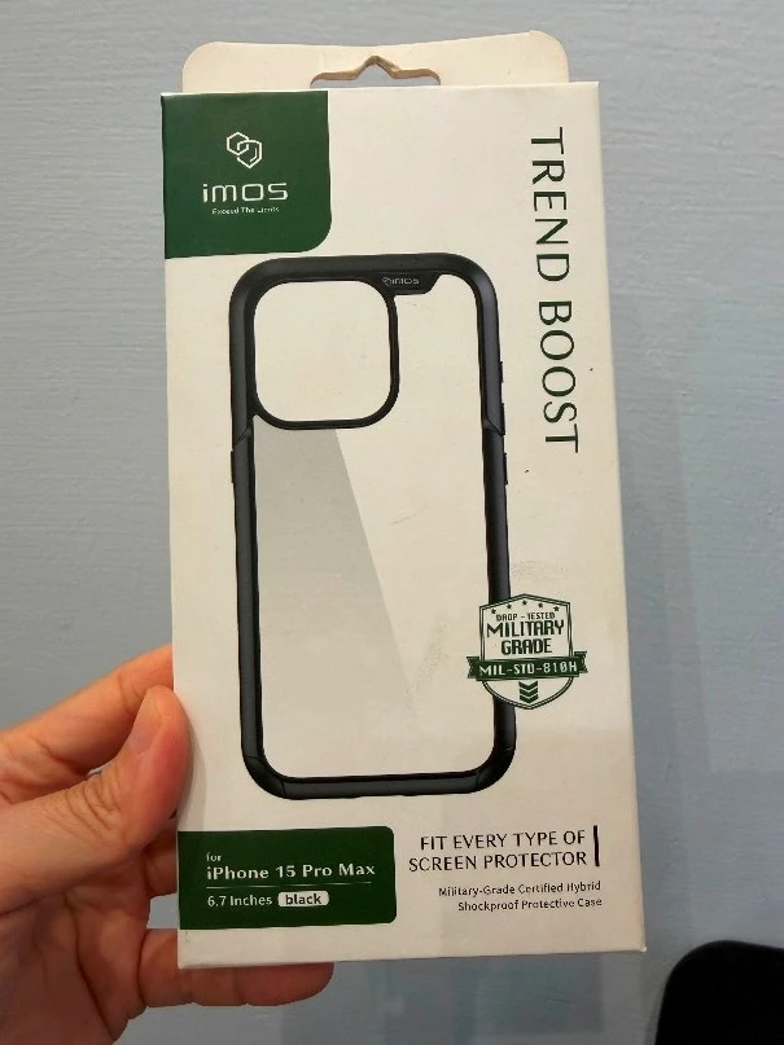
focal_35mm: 24
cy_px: 522
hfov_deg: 56.8
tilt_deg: -21.5
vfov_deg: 71.6
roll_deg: +1.0
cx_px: 392
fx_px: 725
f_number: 2.2
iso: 125
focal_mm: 2.22
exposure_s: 1/120
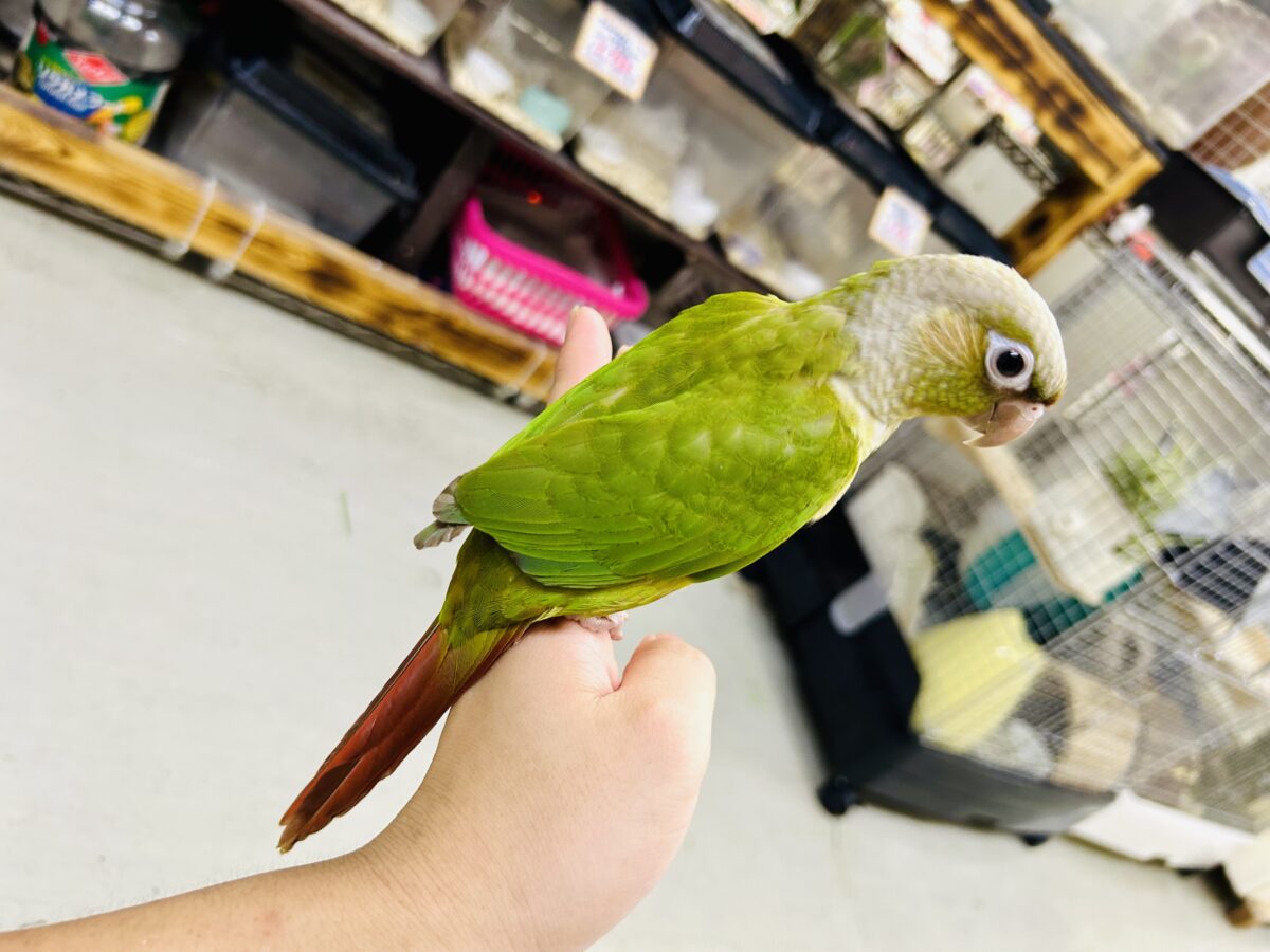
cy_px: 476
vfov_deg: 53.1
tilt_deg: -27.3
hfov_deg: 67.3
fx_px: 954
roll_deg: -44.6
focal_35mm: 26
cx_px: 635
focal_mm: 5.7
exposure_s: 1/50
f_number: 1.5
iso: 160
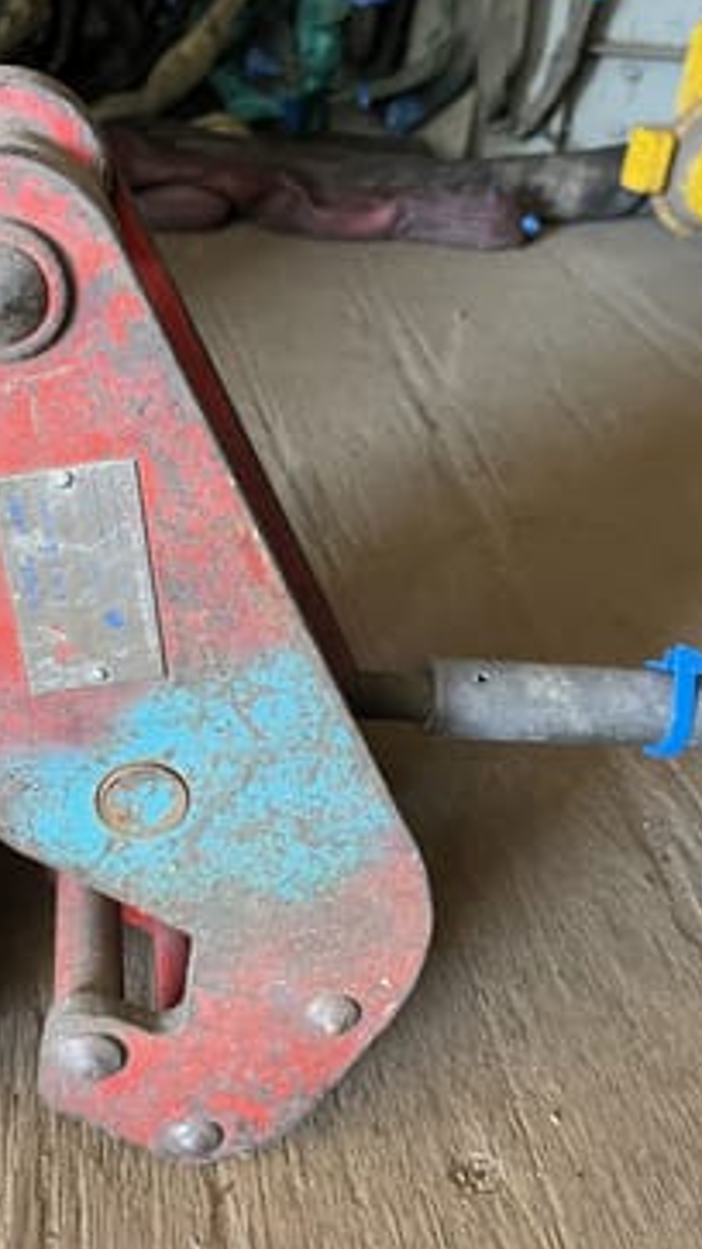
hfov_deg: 30.0
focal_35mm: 39
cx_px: 182
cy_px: 611
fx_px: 1291
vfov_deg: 51.6
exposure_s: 1/60
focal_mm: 5.1
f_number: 1.6
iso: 400
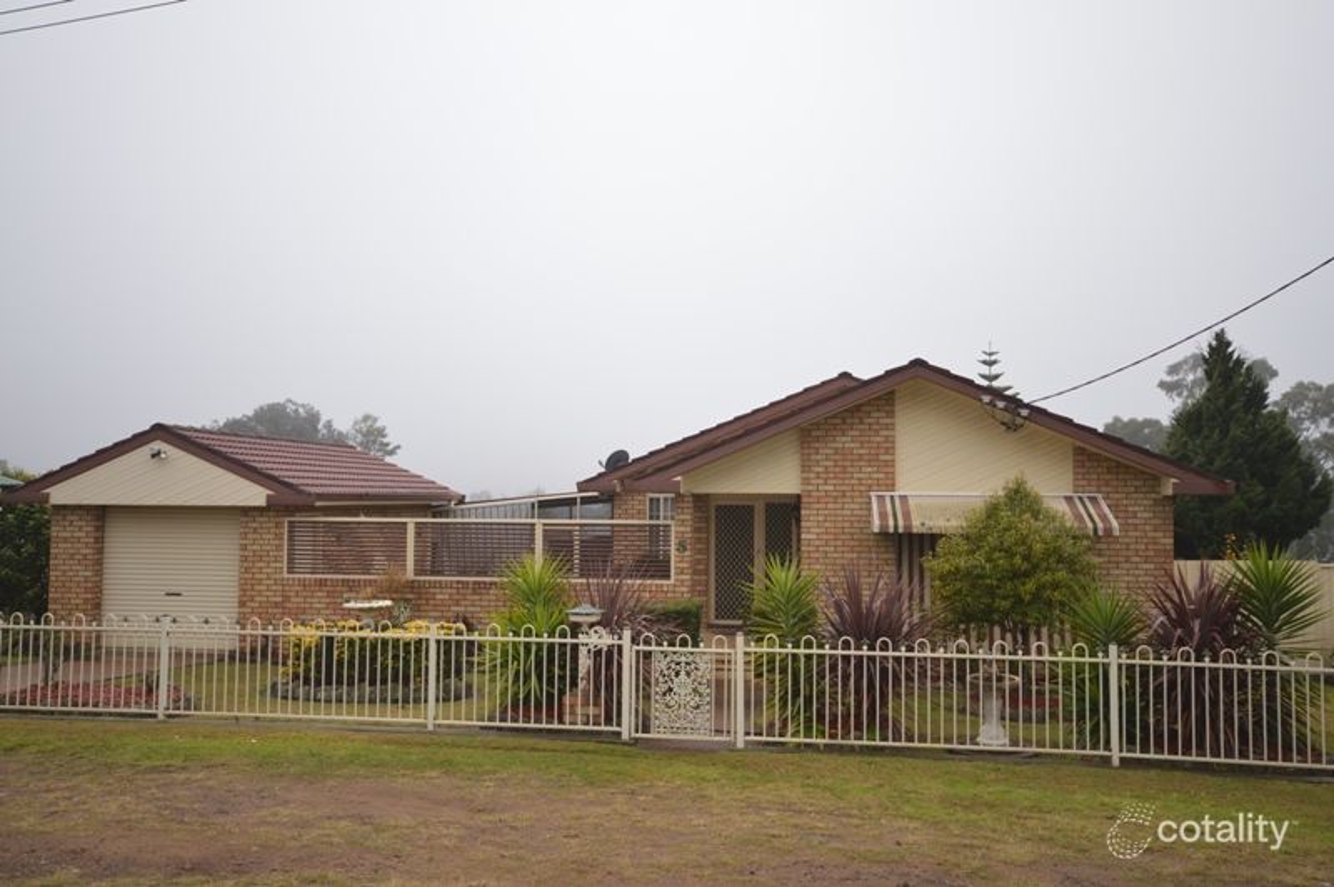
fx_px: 1111
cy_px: 444
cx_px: 667
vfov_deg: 43.5
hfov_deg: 62.0
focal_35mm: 30
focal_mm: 20
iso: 100
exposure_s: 1/160
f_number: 5.6
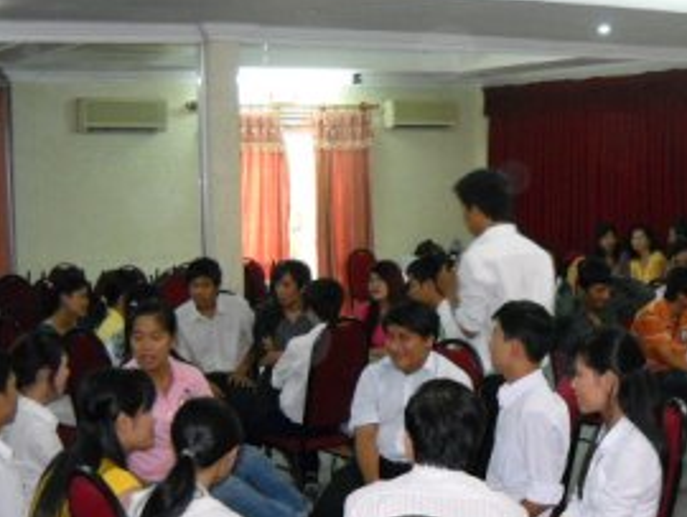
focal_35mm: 68
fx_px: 1351
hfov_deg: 28.2
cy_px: 316
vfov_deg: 21.6
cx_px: 504
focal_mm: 6.72
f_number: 3.1
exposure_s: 1/30
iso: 400
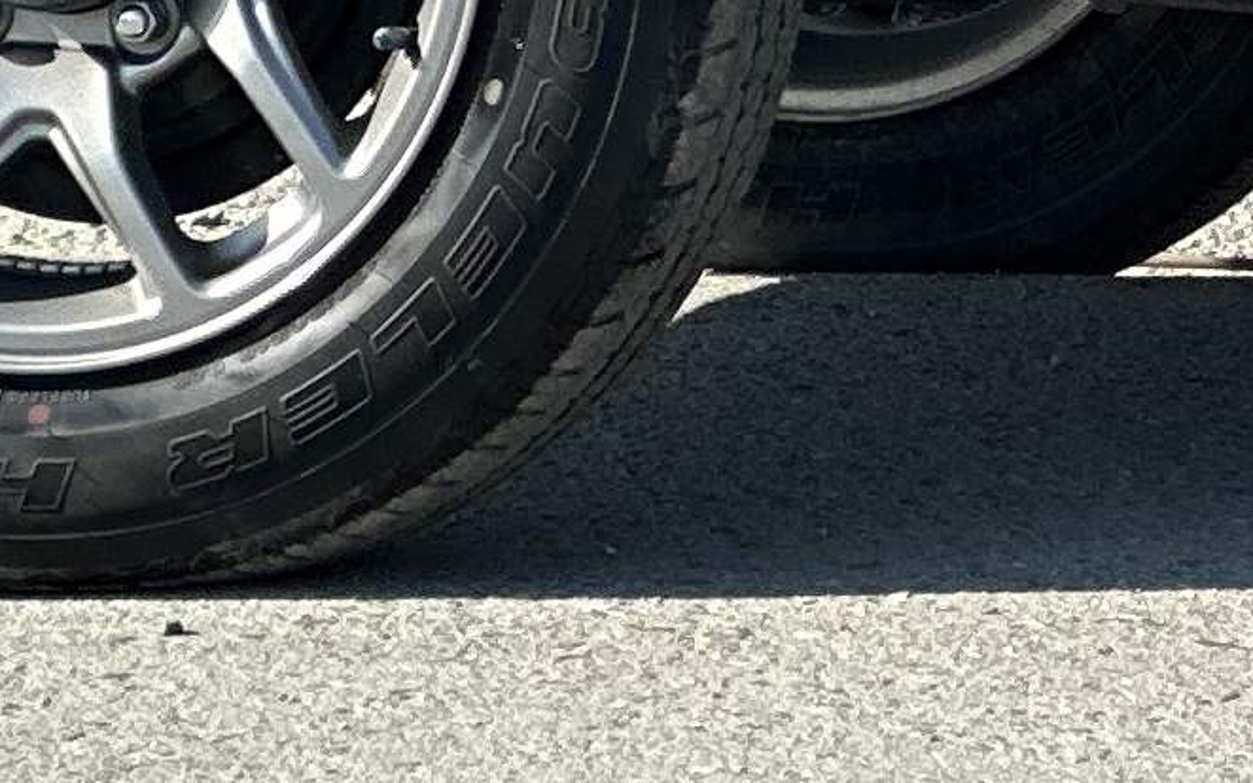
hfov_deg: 4.2
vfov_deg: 2.6
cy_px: -1502
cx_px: 2618
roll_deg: +0.3
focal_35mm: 497
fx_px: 16975
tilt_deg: -1.8
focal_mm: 9
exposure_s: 1/167
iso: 25
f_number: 2.8
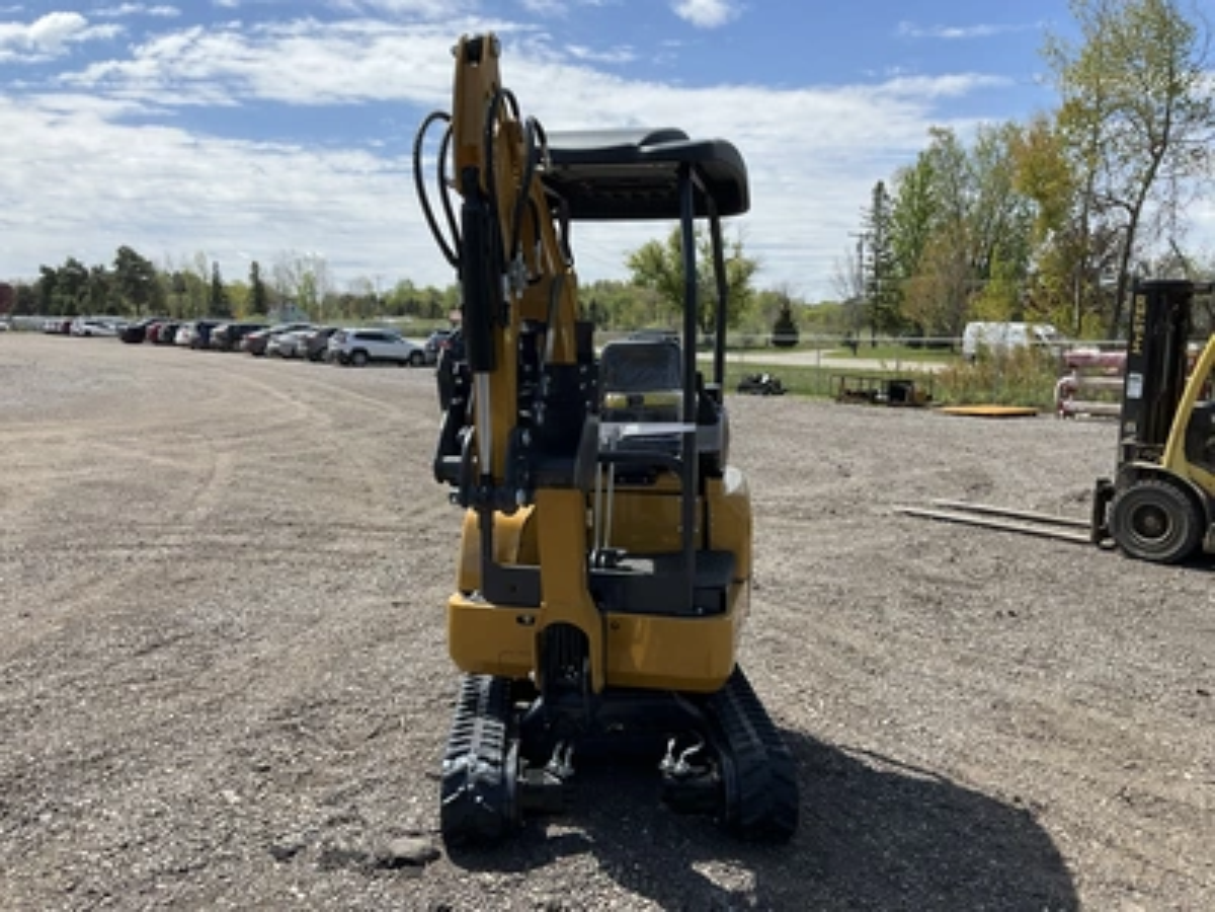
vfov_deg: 48.2
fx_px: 1018
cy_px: 456
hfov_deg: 61.7
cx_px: 608
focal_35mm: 29
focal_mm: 3
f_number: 1.8
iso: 25
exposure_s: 1/1984
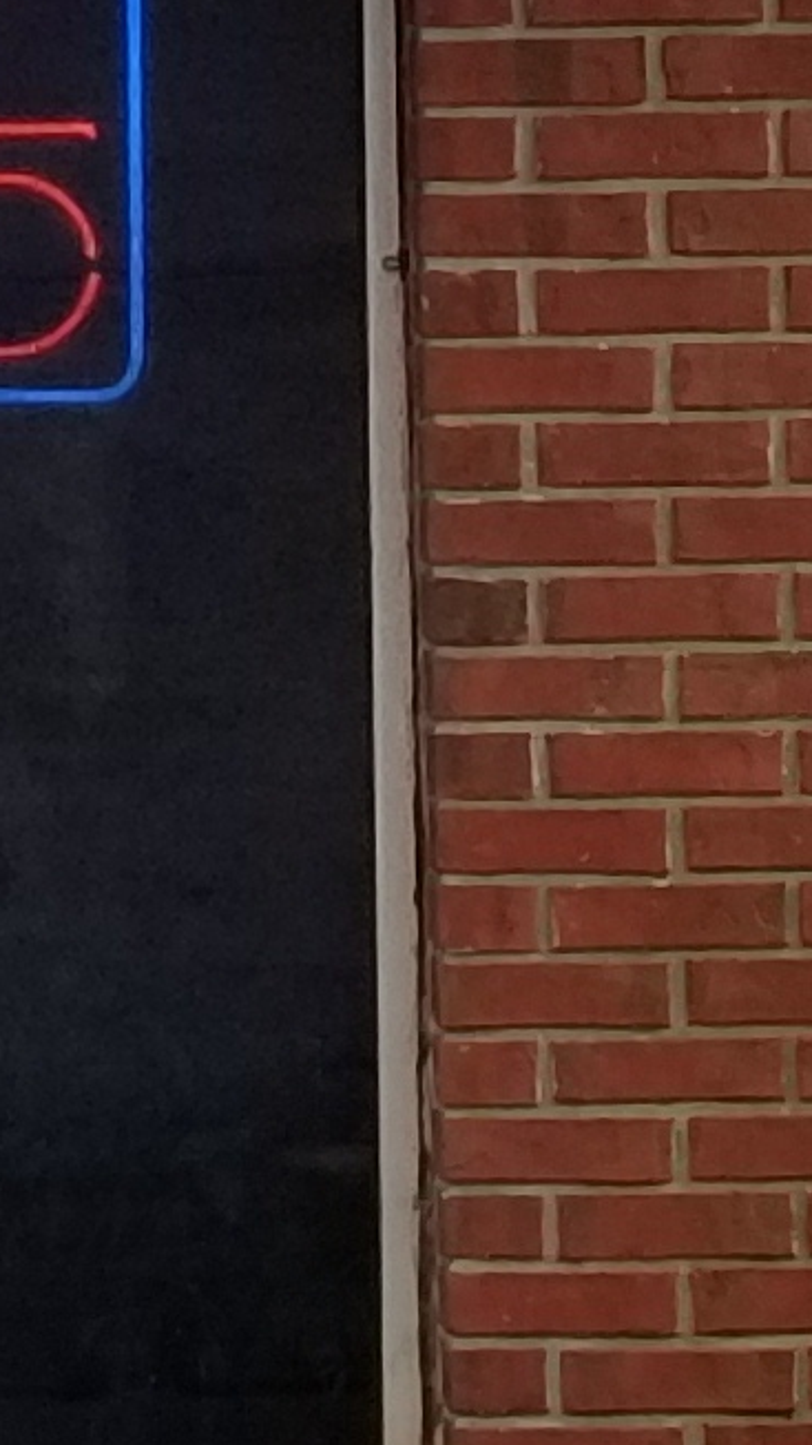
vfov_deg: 12.2
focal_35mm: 175
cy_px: 40
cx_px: -595
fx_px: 6703
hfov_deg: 6.8
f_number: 1.7
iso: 50
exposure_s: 1/664
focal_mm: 4.3
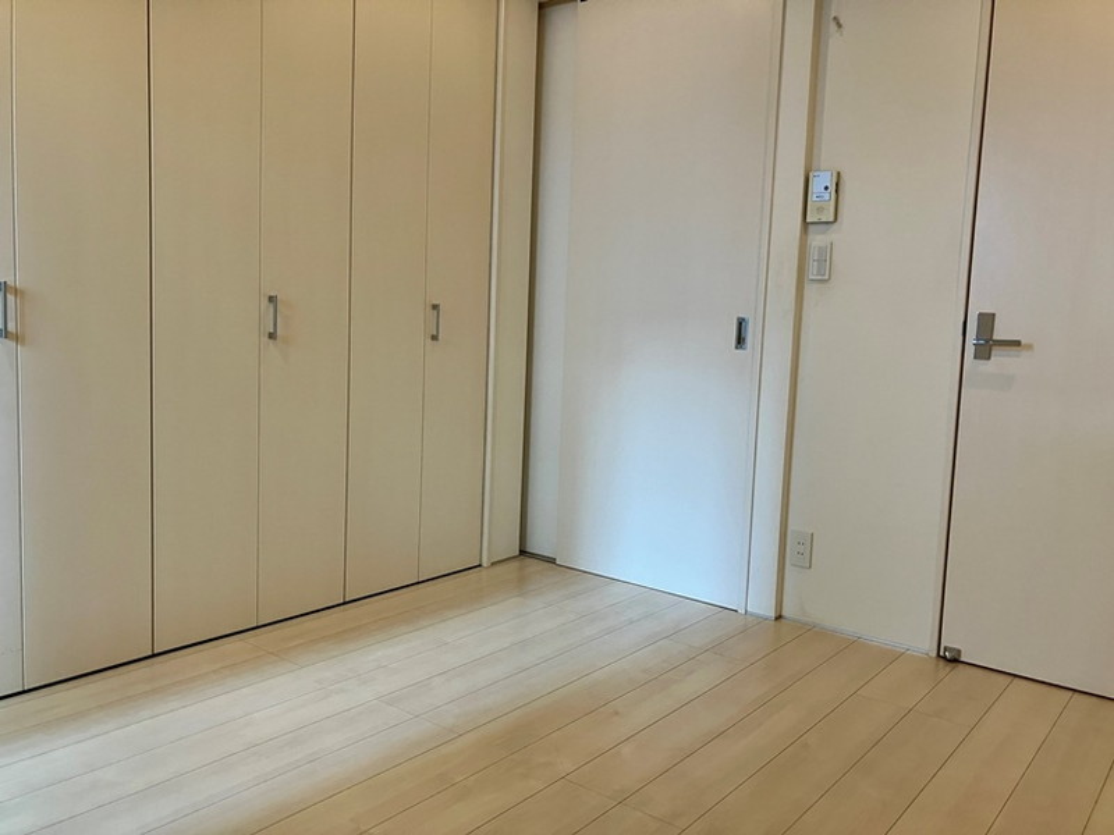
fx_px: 901
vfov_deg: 49.7
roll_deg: -1.8
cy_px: 418
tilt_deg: -6.2
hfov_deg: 63.4
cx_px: 557
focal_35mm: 28
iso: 80
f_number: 1.8
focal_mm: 3.99
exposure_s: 1/50
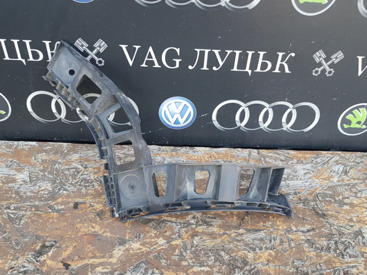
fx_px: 286
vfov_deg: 51.4
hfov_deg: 65.3
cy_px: 140
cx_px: 187
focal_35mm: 27
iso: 80
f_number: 1.7
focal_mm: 4.2
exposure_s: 1/100
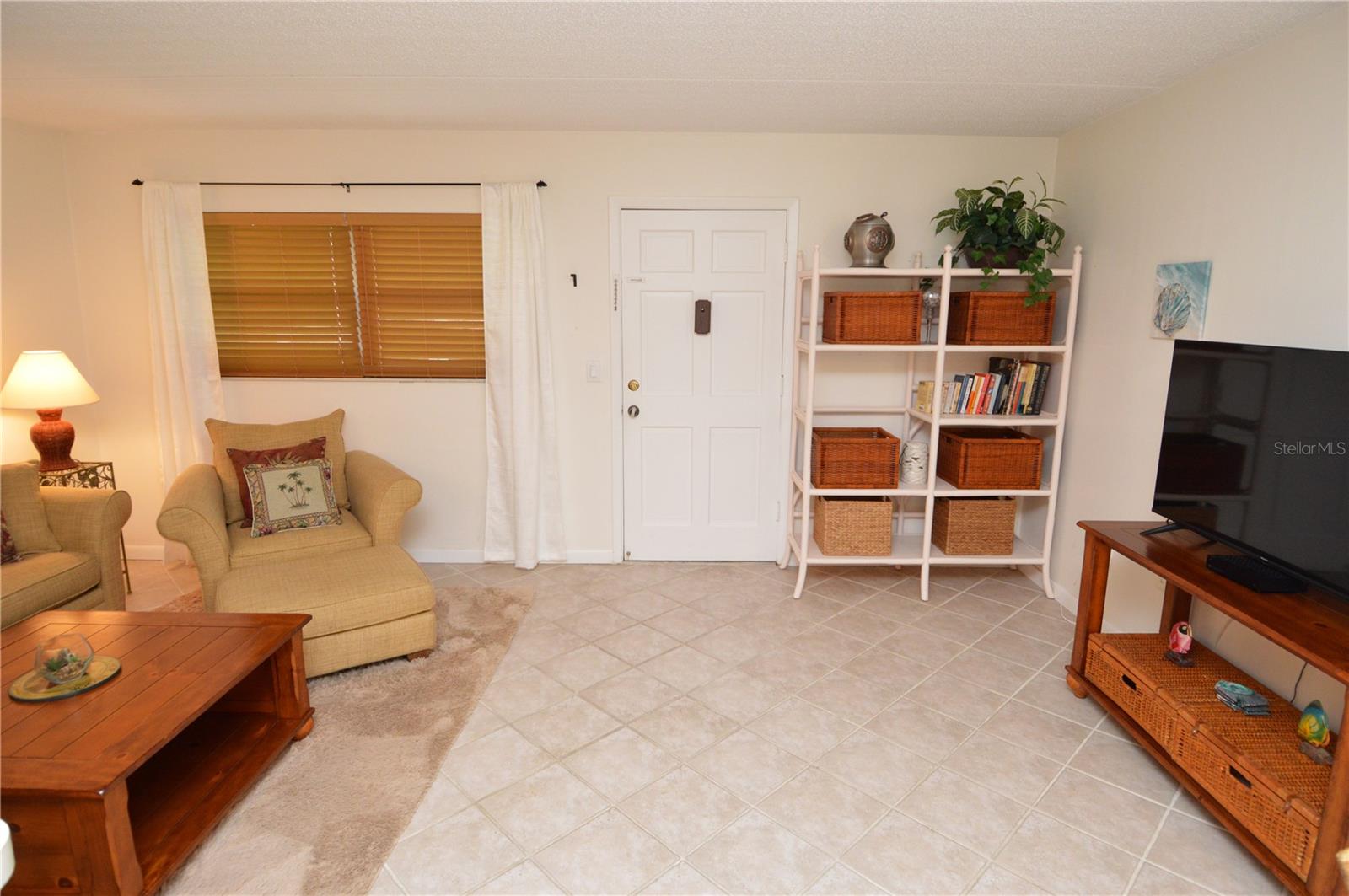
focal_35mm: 18
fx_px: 674
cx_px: 674
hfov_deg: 90.1
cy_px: 448
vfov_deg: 67.3
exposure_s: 1/60
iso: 1250
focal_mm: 12
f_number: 4
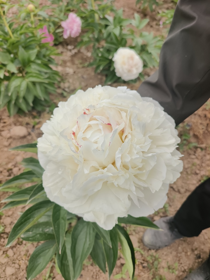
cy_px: 140
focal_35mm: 23
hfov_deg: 58.9
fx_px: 186
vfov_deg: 73.9
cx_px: 105
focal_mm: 5.5
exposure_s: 1/572
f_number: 1.75
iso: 100
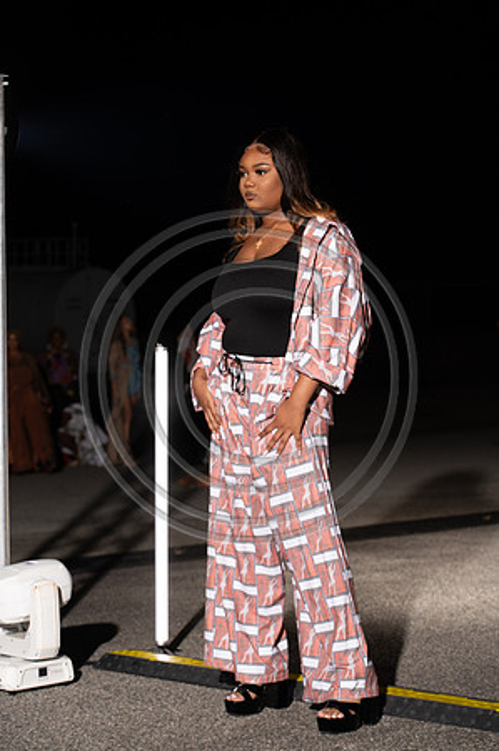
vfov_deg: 22.2
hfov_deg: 14.8
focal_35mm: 92
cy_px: 376
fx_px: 1917
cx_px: 250
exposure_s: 1/200
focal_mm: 92
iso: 1000
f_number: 6.3
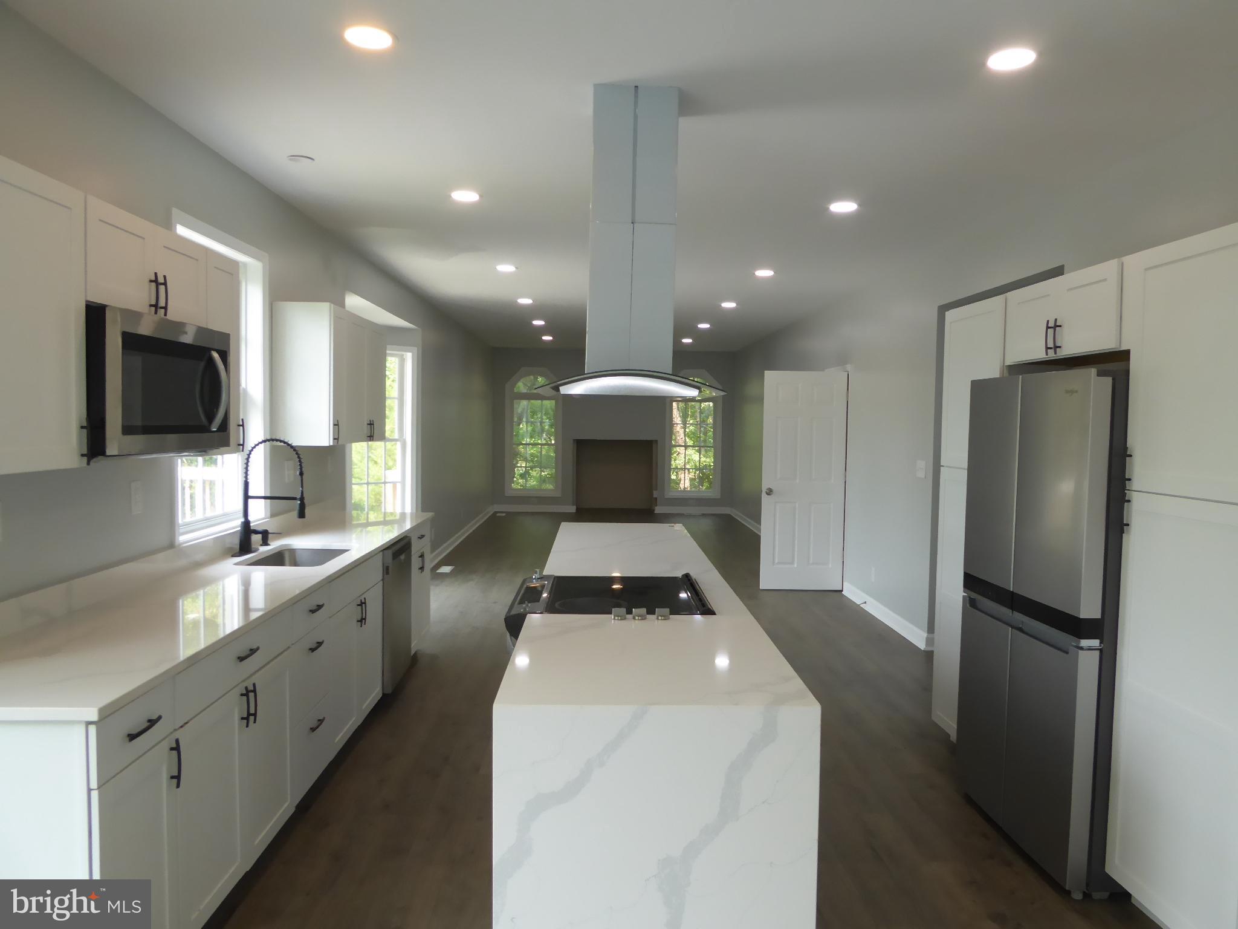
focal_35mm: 24
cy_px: 464
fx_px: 858
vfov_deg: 56.8
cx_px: 619
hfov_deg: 71.6
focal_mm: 4.3
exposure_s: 1/60
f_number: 4
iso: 200
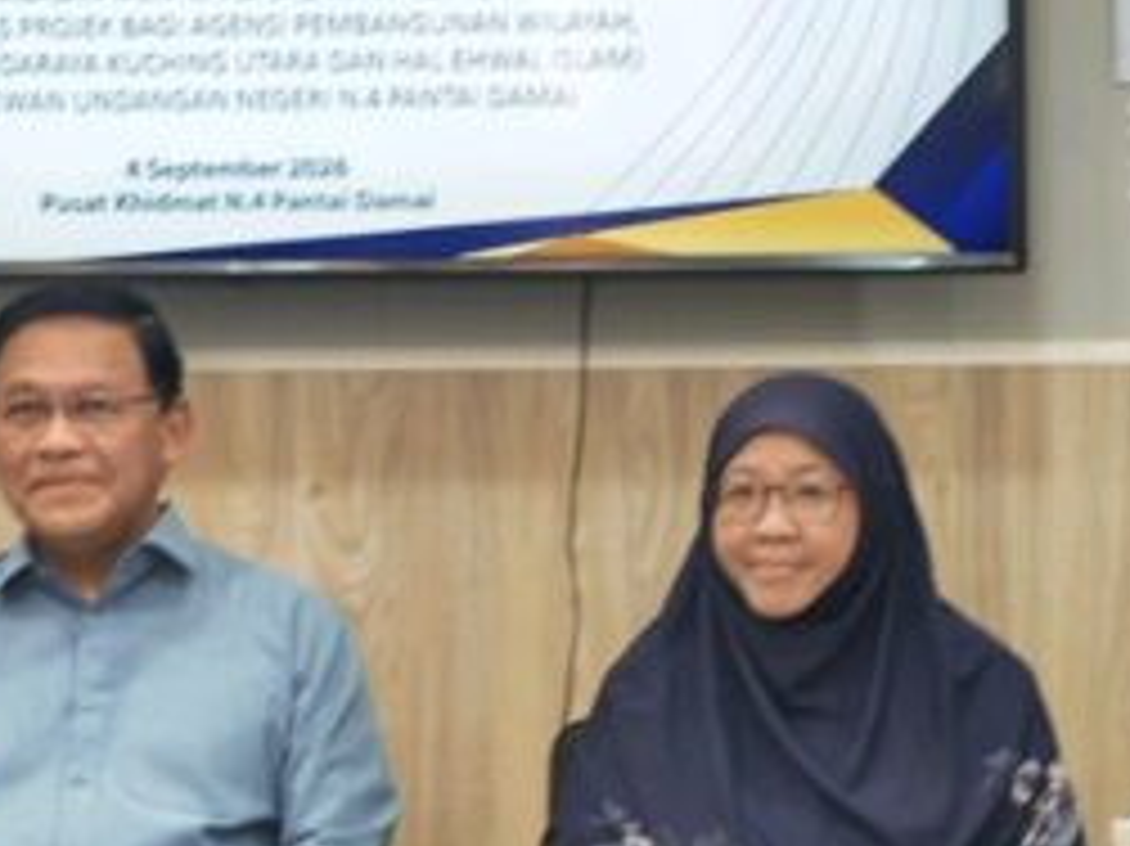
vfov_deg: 6.3
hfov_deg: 8.5
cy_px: 459
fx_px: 7635
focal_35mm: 234
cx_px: 351
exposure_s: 1/20
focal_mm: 15.38
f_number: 2.6
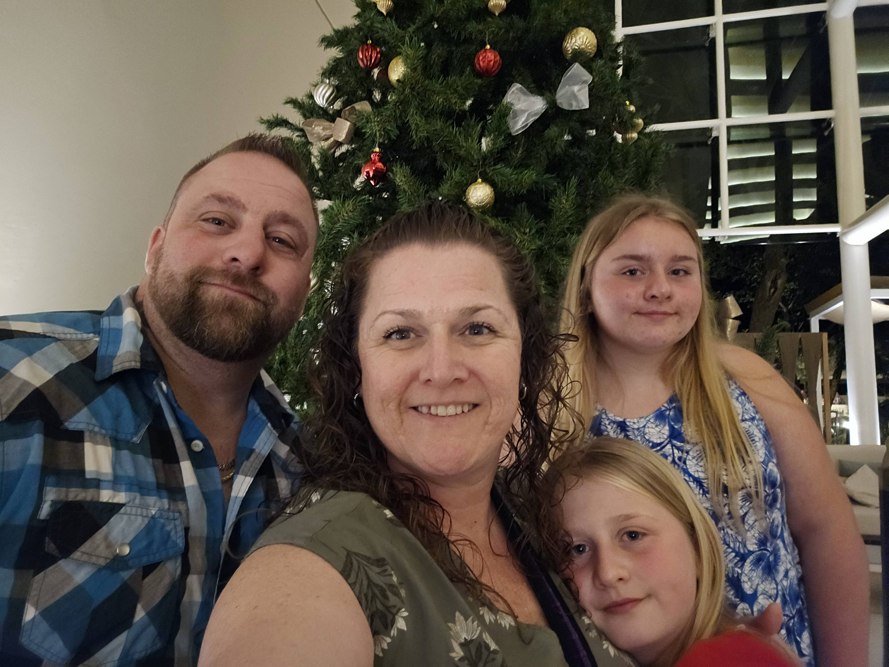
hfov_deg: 69.4
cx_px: 444
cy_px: 334
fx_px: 642
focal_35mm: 25
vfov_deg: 54.9
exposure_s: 1/15
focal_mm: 3.3
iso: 1250
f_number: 2.2
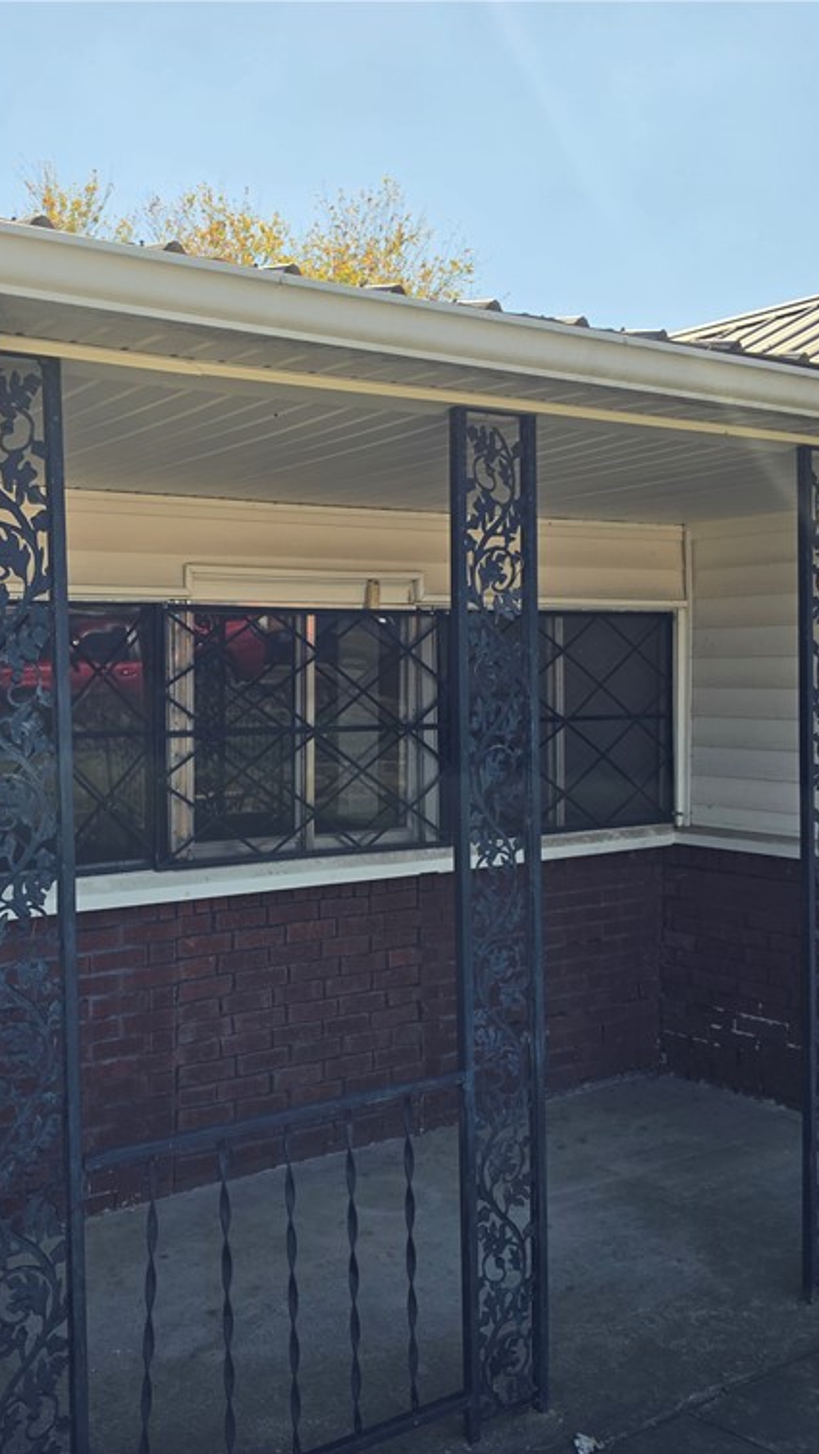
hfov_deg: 33.7
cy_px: 738
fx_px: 1312
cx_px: 166
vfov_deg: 58.0
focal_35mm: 34
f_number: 1.4
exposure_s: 1/4538
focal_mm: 6.5
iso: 64
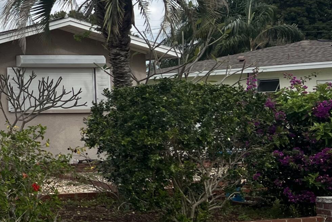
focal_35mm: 83
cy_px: 69
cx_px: -122
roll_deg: +1.7
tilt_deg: +1.2
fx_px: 766
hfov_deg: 21.6
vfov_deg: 16.4
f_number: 1.5
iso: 50
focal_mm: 5.7
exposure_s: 1/5587
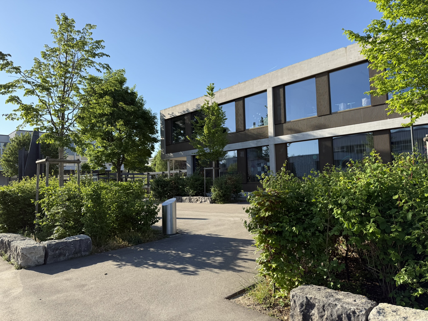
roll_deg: +2.1
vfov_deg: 56.8
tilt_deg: +3.9
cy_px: 160
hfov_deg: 71.6
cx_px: 214
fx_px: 297
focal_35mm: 24
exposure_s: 1/2703
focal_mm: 6.76
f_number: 1.78
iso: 80
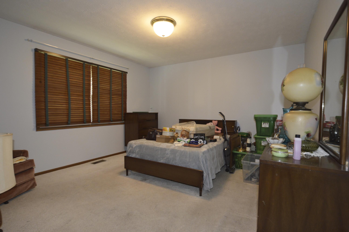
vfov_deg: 71.9
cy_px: 116
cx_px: 174
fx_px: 160
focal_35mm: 16
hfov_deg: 95.0
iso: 640
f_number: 3.5
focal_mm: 11
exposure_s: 1/60
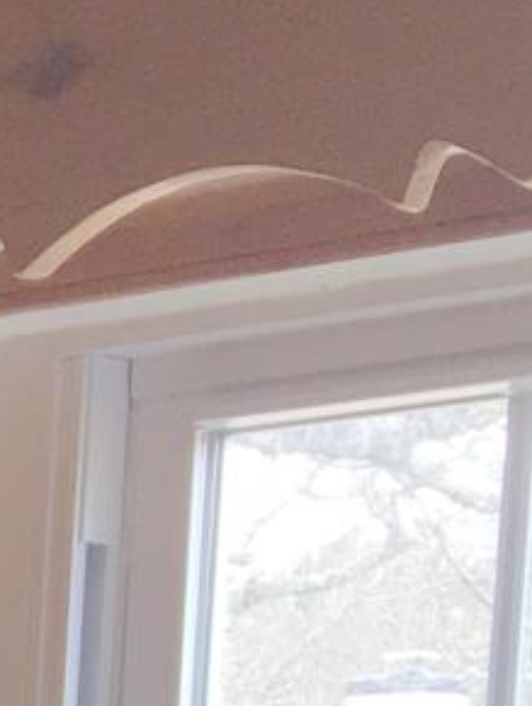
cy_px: 1771
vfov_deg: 8.9
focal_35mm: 199
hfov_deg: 6.9
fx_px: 4069
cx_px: -930
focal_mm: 4.15
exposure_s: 1/120
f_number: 2.2
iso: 40
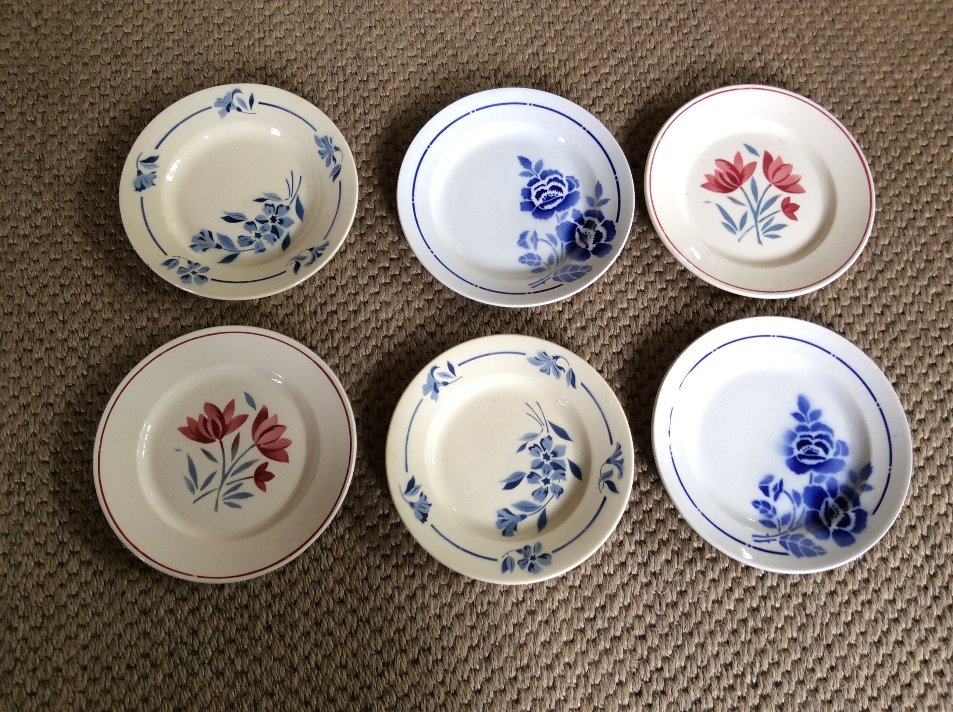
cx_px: 476
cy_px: 356
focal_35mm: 32
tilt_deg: -74.4
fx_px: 880
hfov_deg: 56.9
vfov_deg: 44.1
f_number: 2.4
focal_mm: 3.3
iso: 64
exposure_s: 1/25
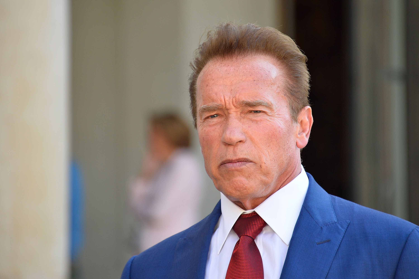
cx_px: 210
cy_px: 140
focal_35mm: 300
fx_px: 3490
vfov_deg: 4.6
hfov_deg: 6.9
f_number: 5.6
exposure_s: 1/500
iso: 800
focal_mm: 300
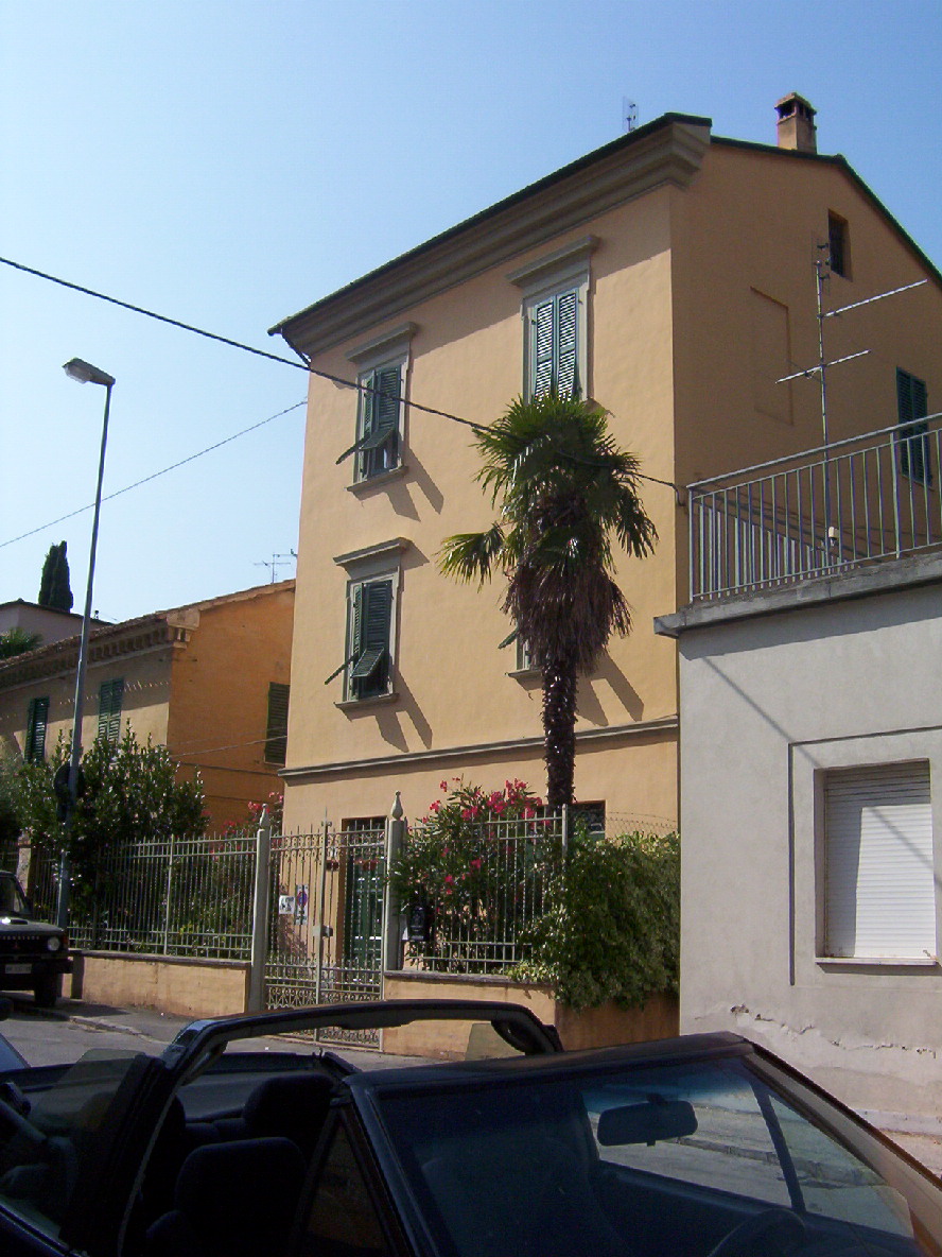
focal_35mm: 36
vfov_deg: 51.4
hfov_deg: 39.7
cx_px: 471
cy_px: 628
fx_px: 1306
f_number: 5.24
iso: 100
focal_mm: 5.54
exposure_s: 1/1083
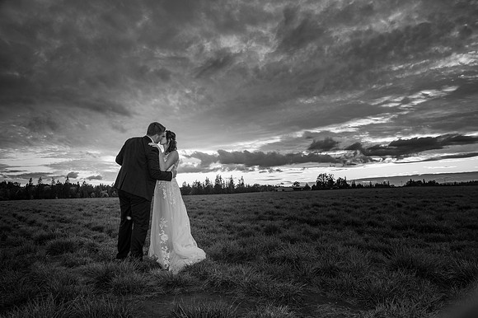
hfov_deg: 73.8
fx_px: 318
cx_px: 239
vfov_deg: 53.1
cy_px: 159
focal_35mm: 24
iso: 640
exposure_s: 1/200
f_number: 9
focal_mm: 24
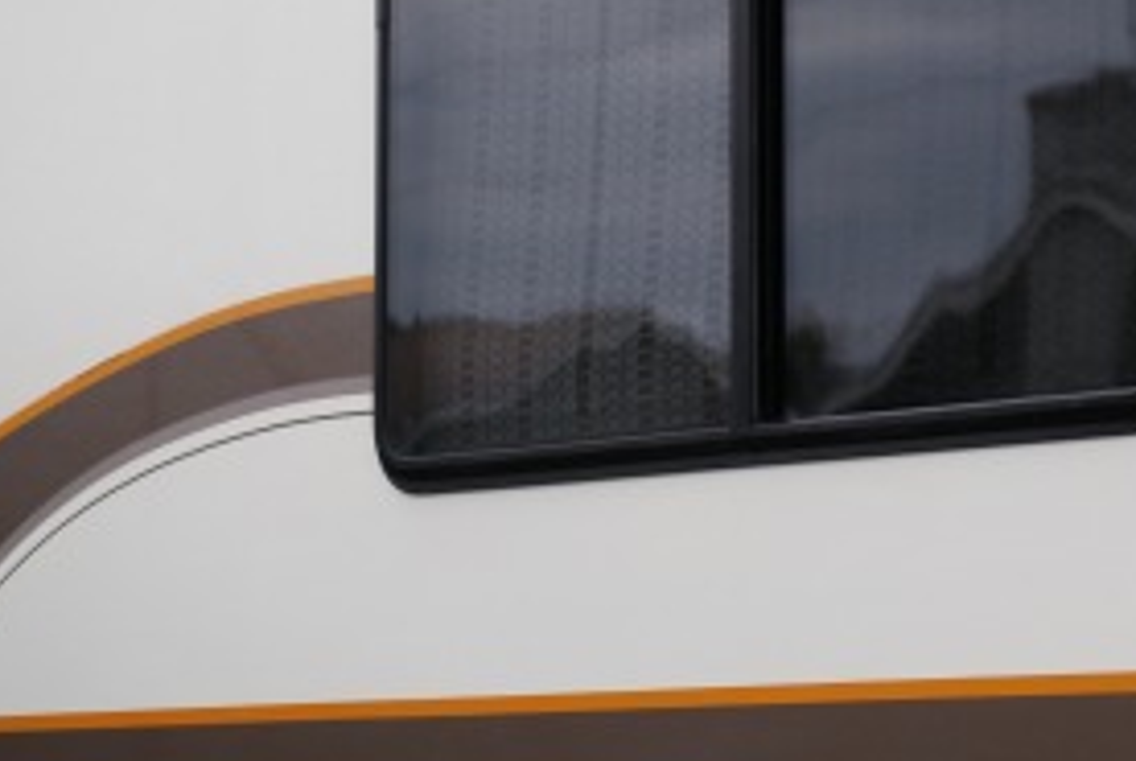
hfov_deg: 10.8
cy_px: 142
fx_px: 6005
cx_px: 745
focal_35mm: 190
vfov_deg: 7.2
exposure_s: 1/125
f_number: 4.5
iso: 100
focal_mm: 70
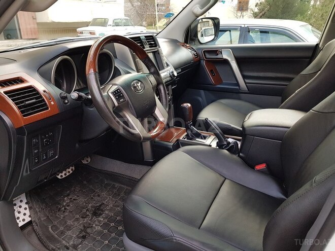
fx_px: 252
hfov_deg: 67.3
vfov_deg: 53.1
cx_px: 168
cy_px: 126
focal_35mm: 26
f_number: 1.7
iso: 80
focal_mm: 4.2
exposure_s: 1/120
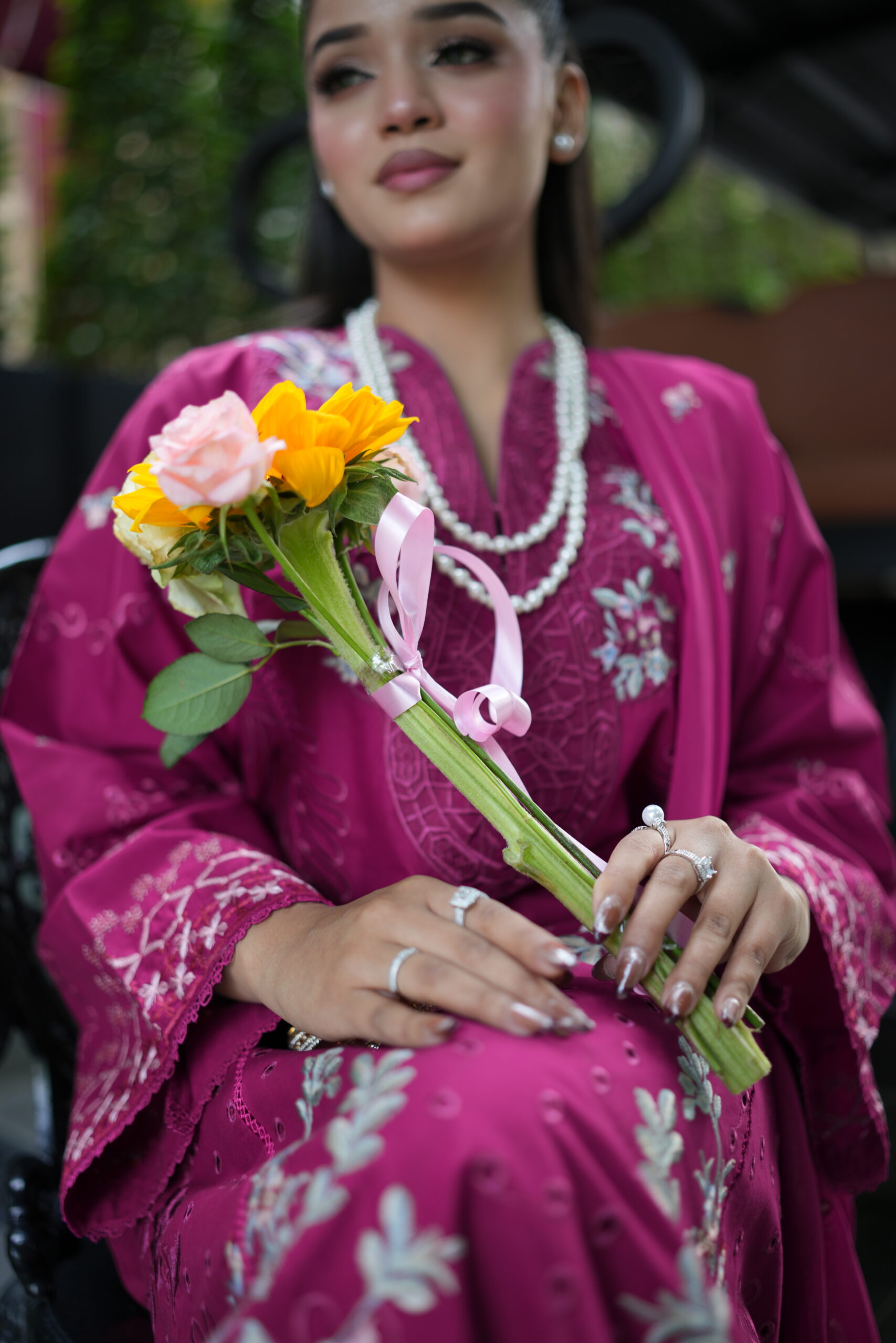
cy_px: 672
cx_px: 448
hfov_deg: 37.9
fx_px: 1306
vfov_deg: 54.4
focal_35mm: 35
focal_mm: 35
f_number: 1.4
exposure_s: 1/200
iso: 100
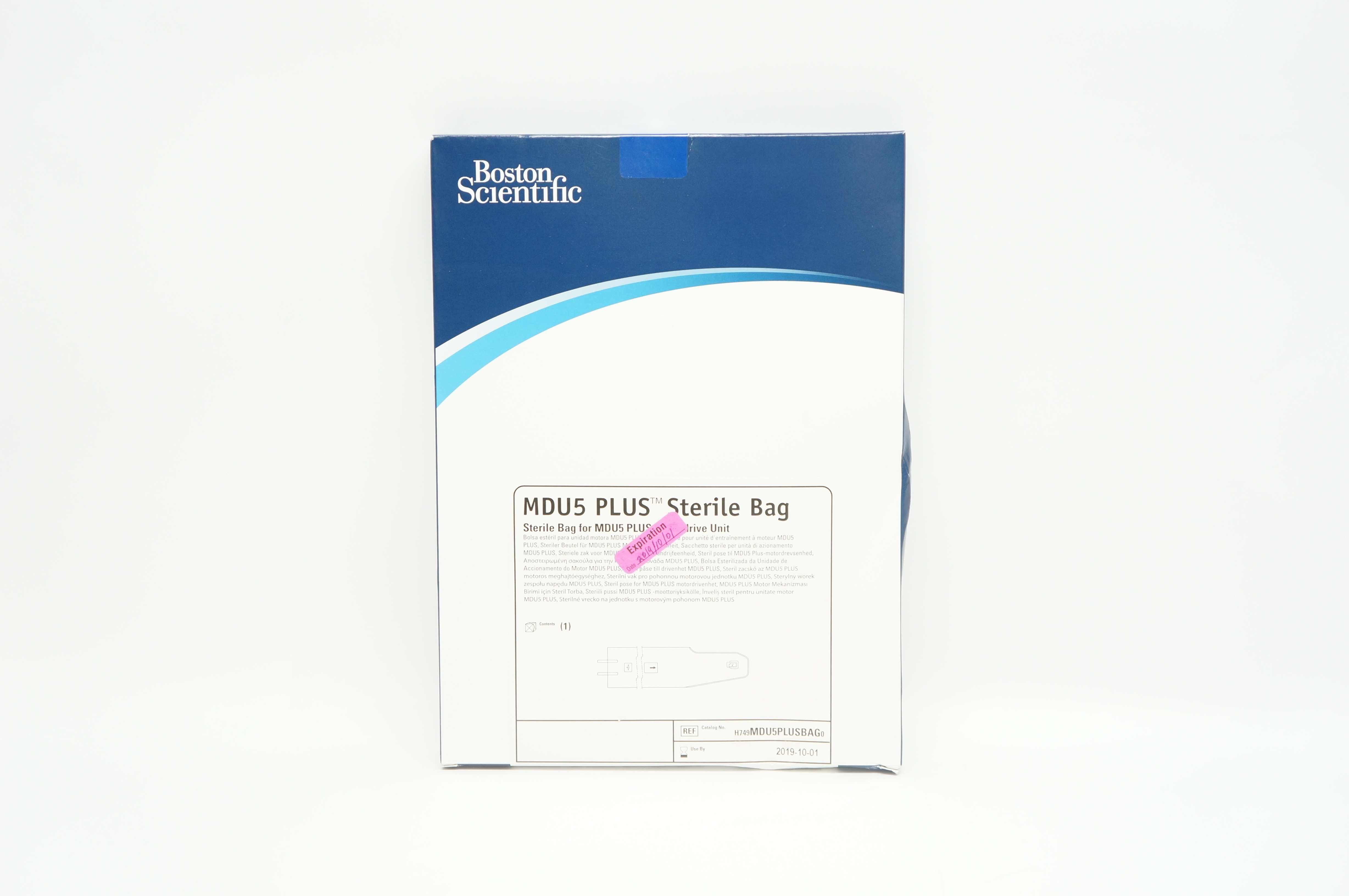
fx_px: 1853
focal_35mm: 50
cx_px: 674
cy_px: 448
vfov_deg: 27.2
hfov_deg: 40.0
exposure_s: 1/60
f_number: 4.5
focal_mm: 33
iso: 400
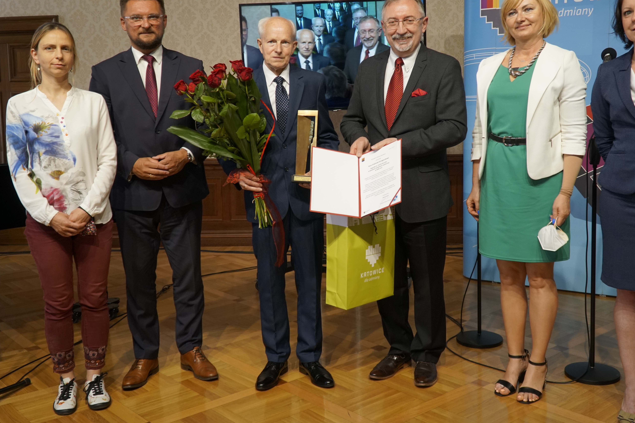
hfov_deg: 53.1
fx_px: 635
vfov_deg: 36.8
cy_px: 182
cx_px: 339
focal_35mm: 36
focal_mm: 20
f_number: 4
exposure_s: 1/160
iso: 800
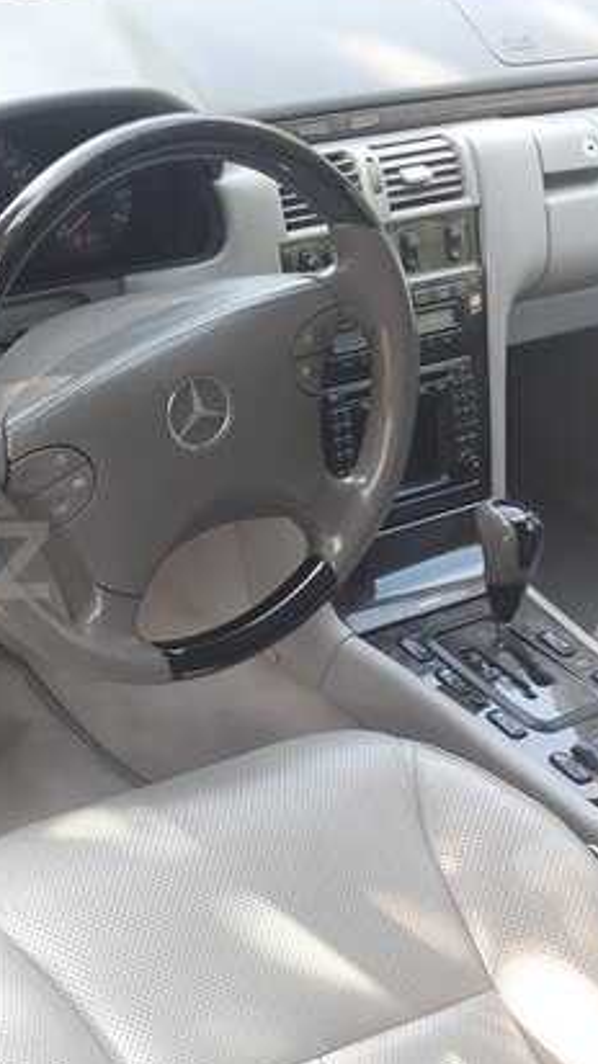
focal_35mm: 47
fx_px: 1326
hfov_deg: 22.3
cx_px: -214
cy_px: 560
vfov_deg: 43.7
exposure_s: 1/50
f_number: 1.7
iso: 50
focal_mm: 3.71
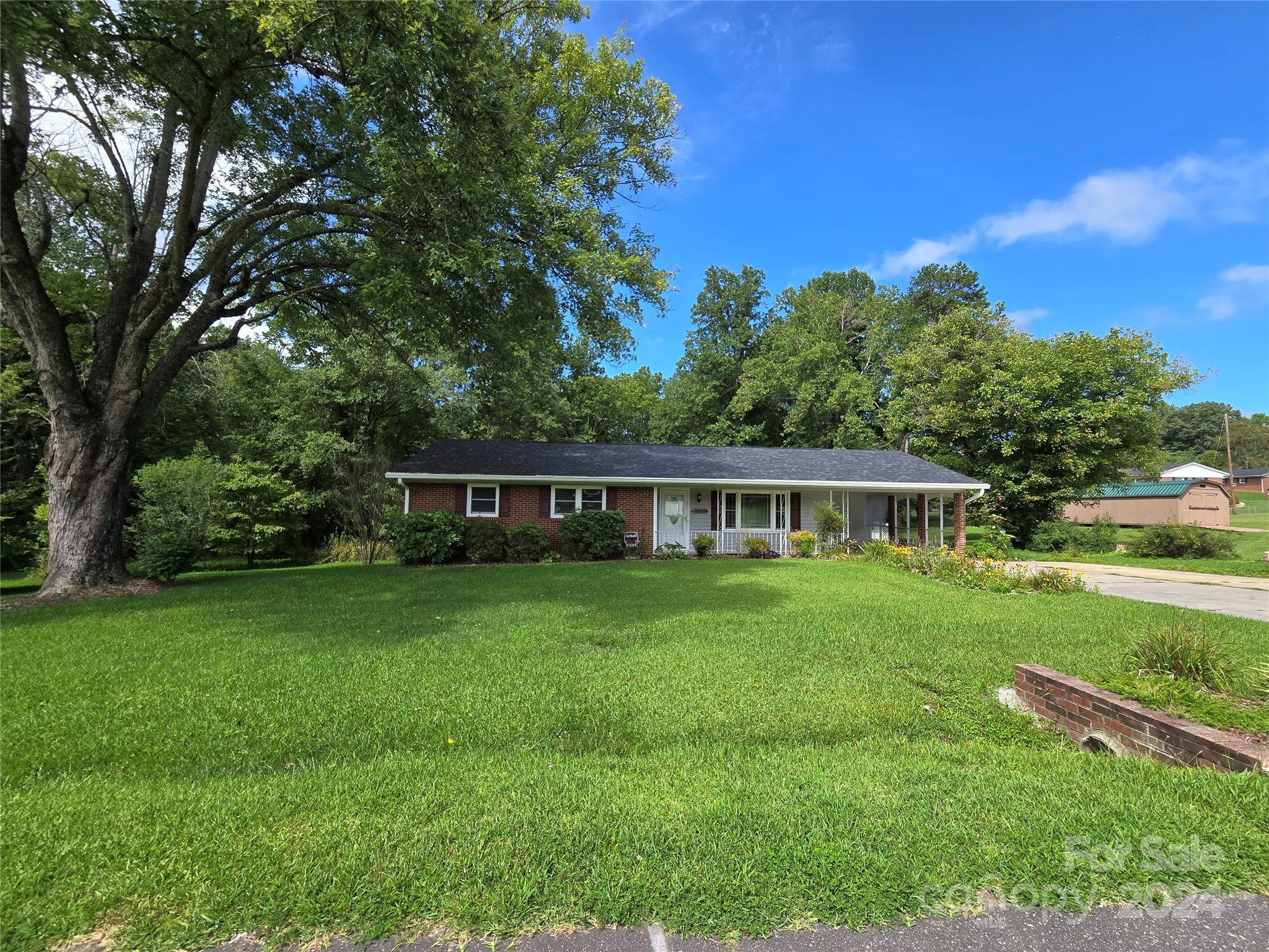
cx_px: 634
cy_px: 476
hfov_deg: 106.2
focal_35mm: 13
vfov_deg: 89.9
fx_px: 477
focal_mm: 2.2
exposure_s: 1/1212
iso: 50
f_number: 2.2
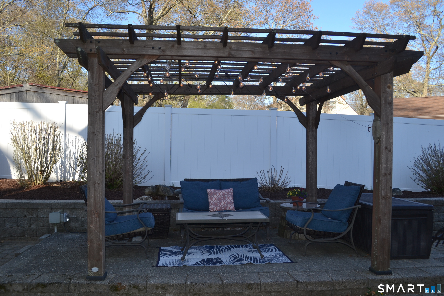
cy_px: 148
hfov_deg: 61.9
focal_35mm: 30
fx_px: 370
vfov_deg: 43.6
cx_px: 222
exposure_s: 1/200
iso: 100
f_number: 5.6
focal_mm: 20
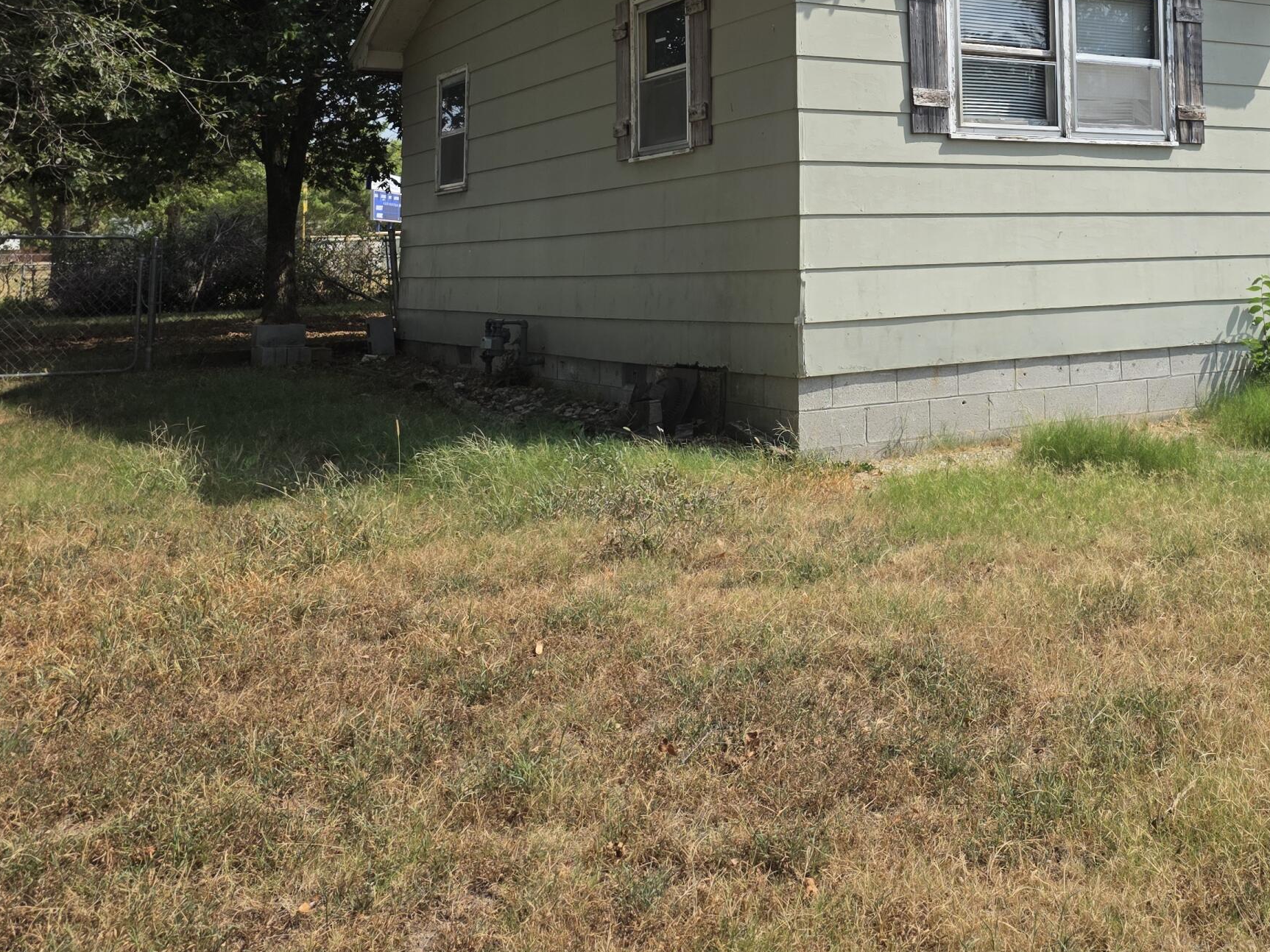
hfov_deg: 44.3
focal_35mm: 40
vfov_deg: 34.7
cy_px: 171
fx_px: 1468
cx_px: 1031
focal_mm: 6.3
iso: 80
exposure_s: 1/4539
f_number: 1.7
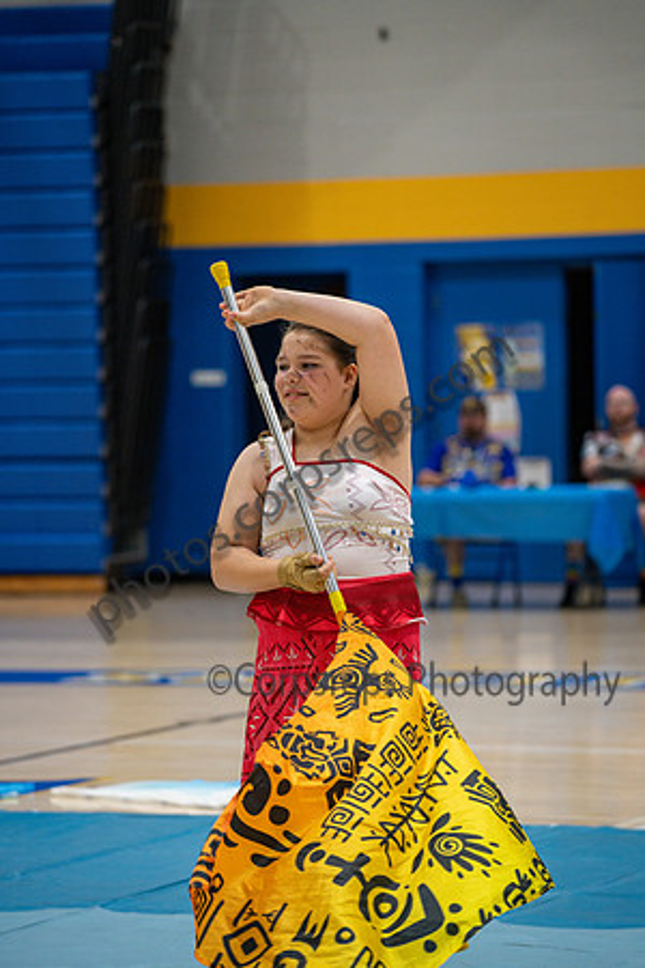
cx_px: 322
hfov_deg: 8.6
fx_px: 4300
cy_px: 484
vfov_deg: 12.8
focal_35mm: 160
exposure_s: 1/500
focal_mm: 160
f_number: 4
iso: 3200
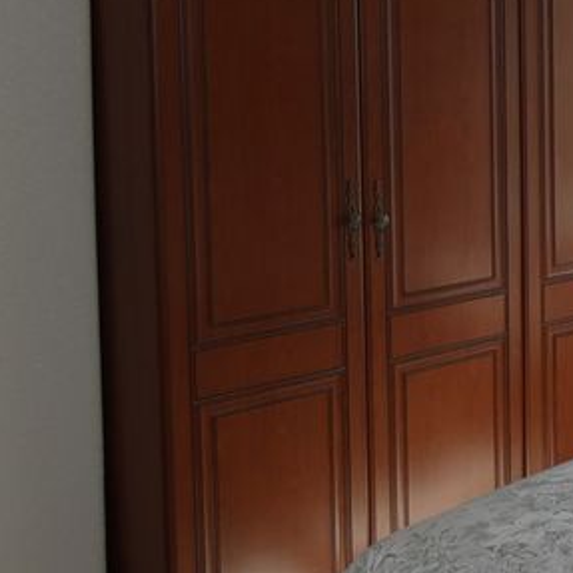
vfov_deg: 26.8
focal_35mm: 63
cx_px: 920
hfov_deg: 21.6
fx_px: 1180
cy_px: 114
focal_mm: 3.6
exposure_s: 1/160
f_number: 2.8
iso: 80
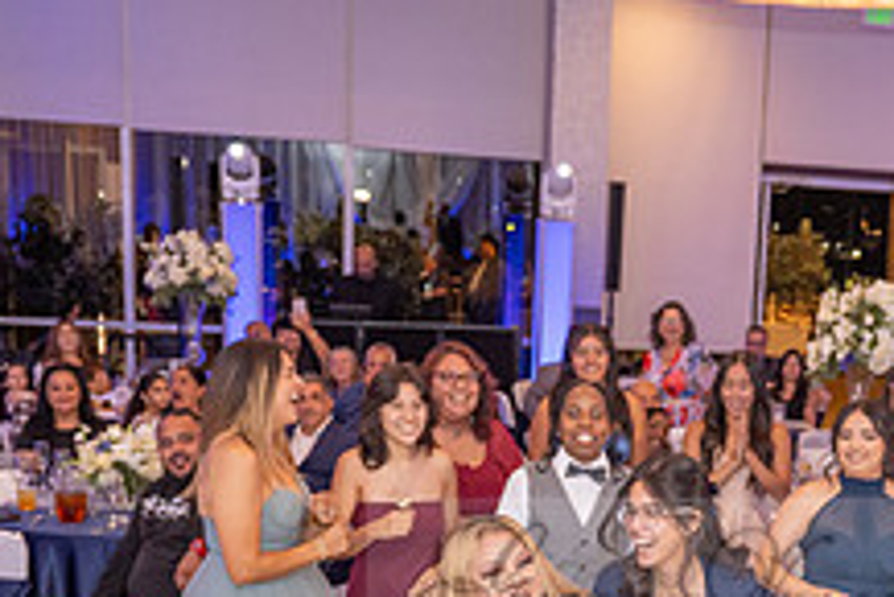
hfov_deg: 30.6
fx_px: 1590
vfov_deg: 20.6
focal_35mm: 64
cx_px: 725
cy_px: 595
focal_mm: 24
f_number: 3.5
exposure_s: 1/200
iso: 1600
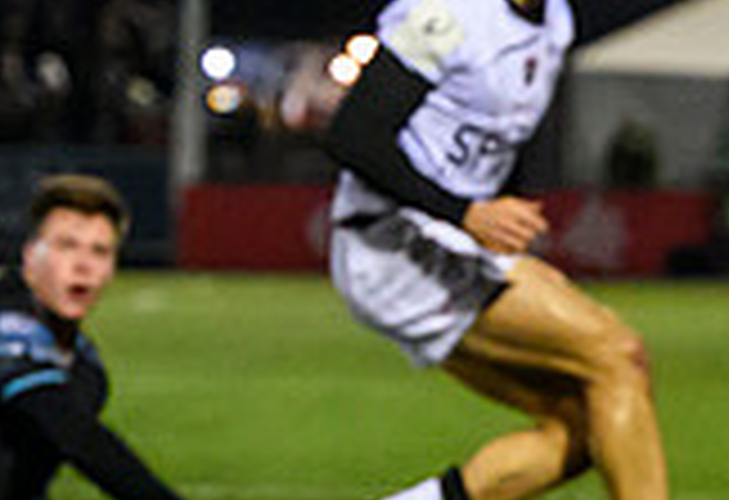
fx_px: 11192
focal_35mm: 548
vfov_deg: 2.6
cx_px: 1265
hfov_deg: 3.7
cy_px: 298
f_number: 3.2
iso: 6400
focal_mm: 85
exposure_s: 1/1250
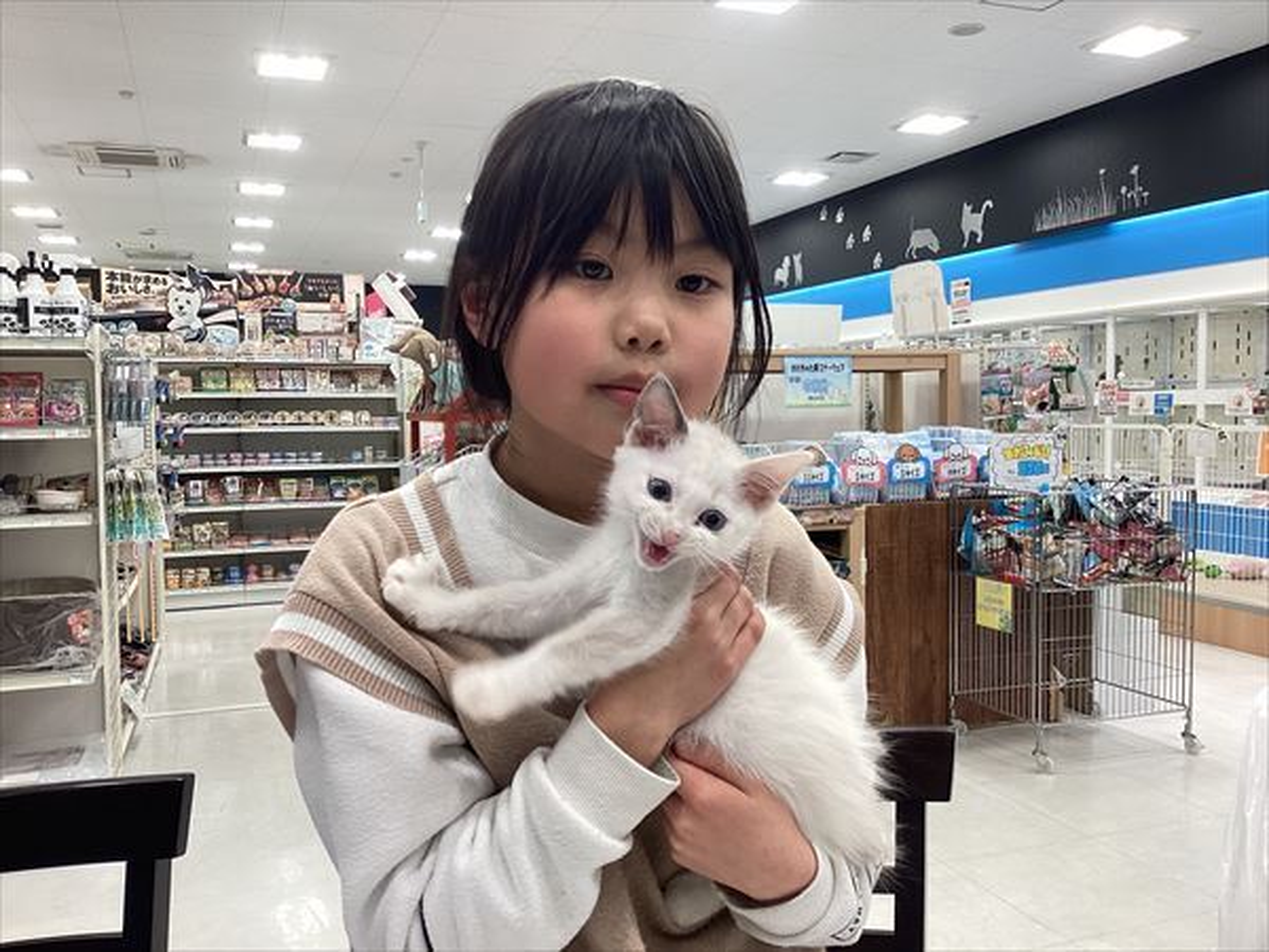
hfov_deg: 58.4
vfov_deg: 45.4
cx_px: 634
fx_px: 1136
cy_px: 476
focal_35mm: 31
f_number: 2.4
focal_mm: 3.3
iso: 50
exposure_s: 1/50
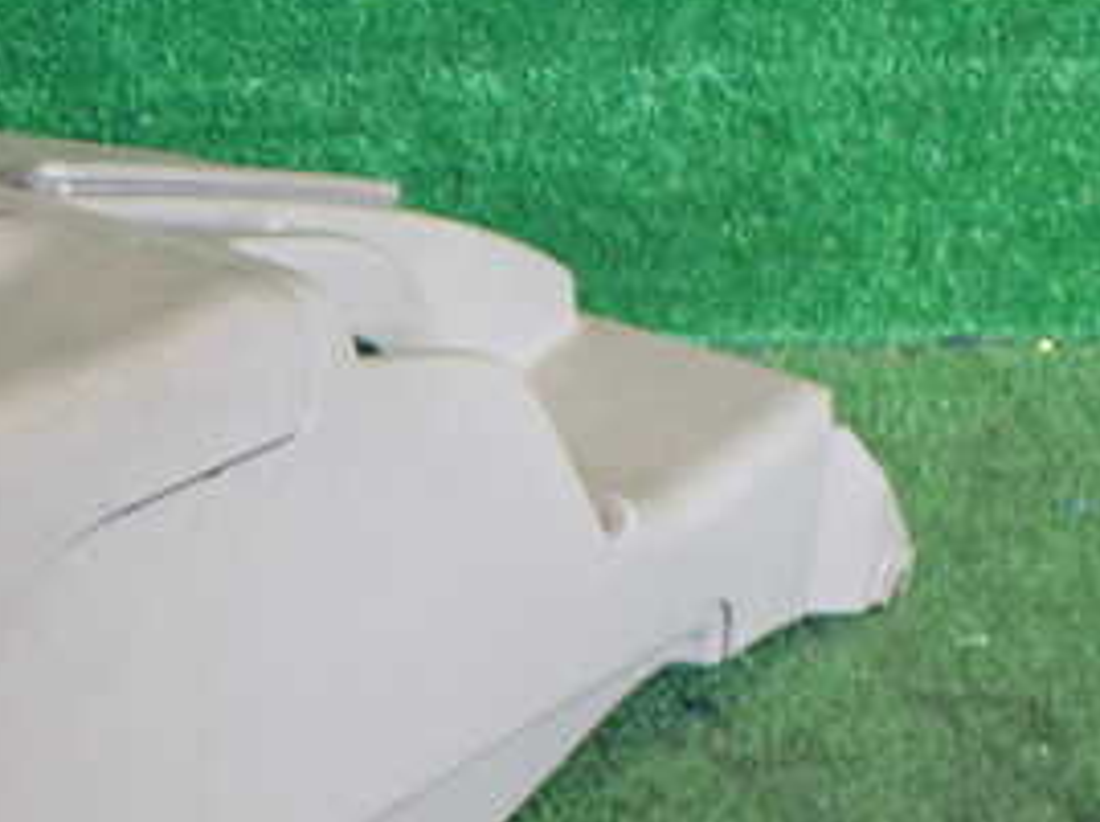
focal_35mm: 67
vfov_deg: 21.0
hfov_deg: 26.7
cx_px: -114
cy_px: 863
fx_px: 2126
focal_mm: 5.4
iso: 500
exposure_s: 1/125
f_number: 2.3
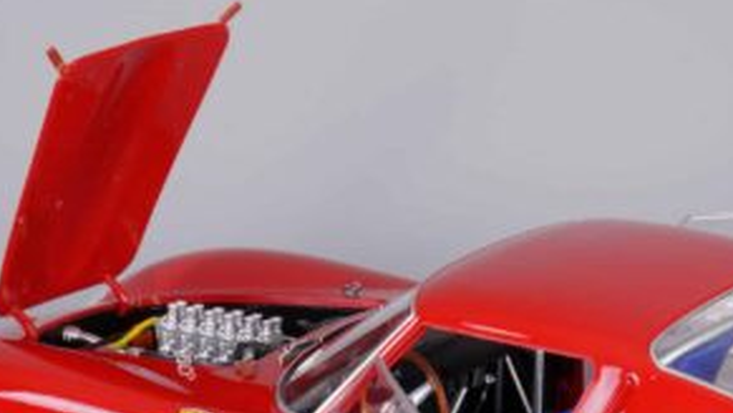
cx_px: 496
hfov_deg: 14.2
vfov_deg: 8.0
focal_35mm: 151
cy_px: 486
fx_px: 2936
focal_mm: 70
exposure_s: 1
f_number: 22
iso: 200
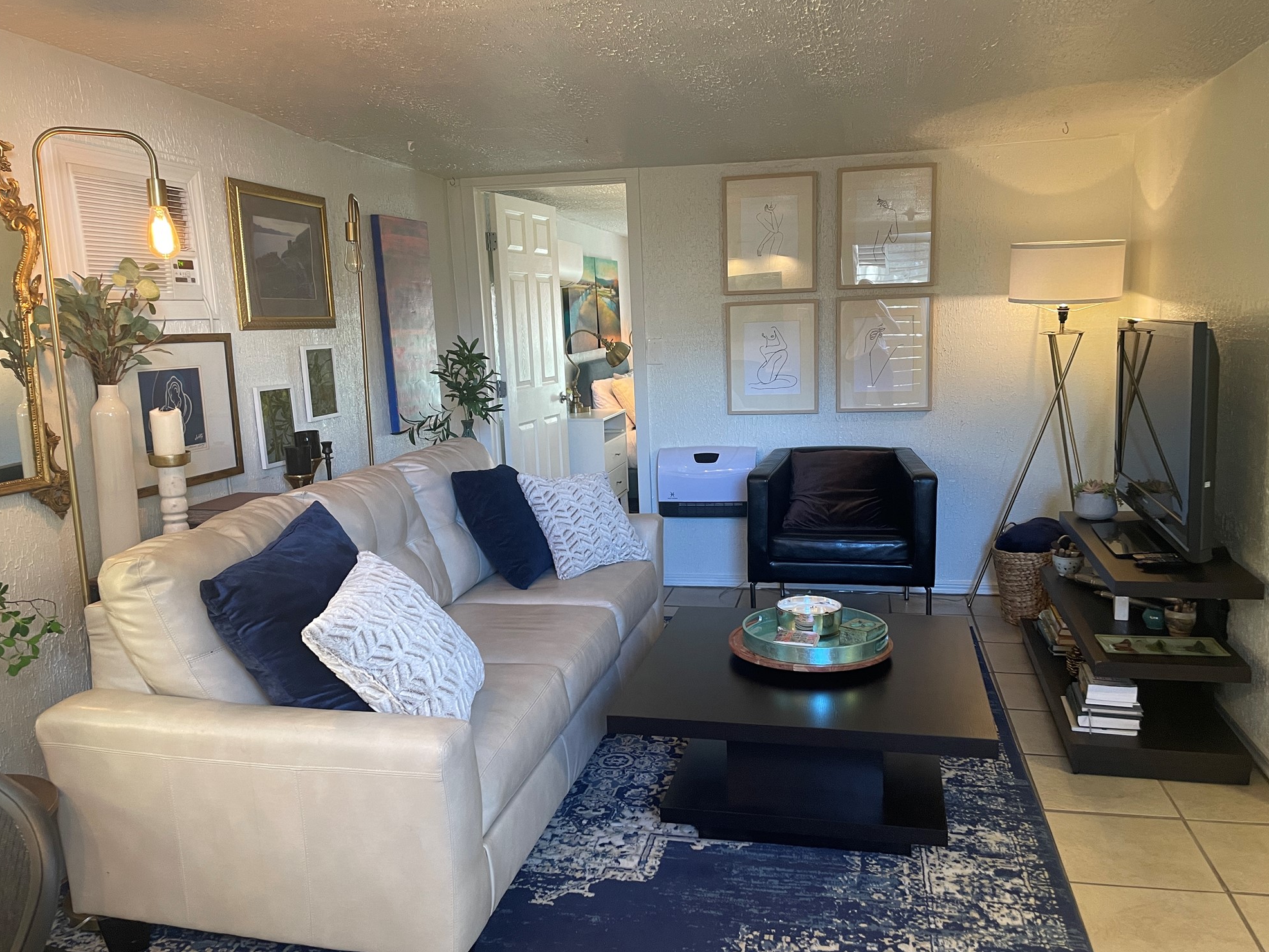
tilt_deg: -8.8
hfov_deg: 65.3
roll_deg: +2.3
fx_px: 990
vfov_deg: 51.4
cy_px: 478
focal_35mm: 27
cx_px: 656
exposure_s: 1/60
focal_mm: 4.2
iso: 160
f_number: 1.6
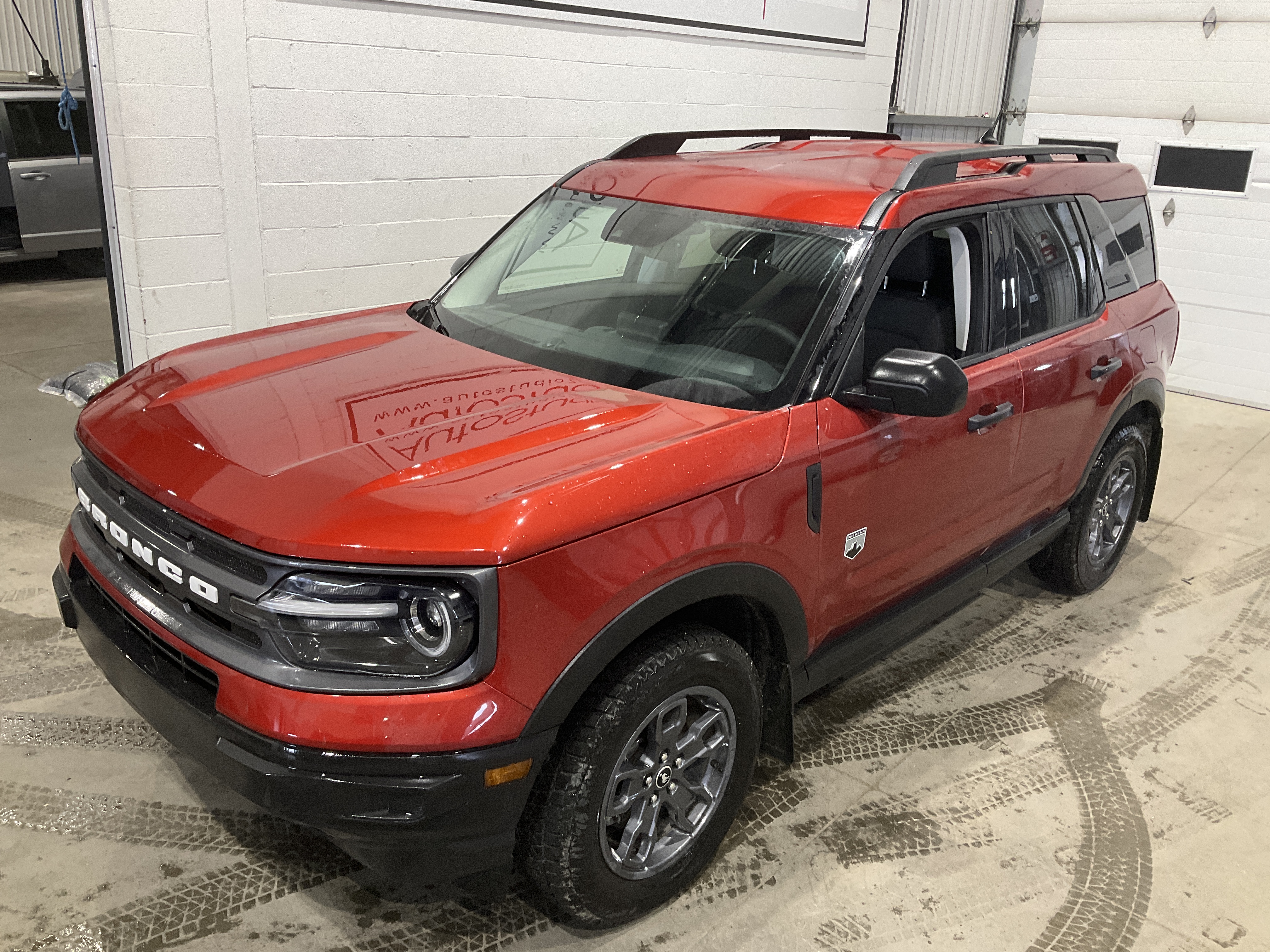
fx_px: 1064
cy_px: 476
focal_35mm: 29
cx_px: 635
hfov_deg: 61.7
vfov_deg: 48.2
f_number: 1.8
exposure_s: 1/60
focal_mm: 3
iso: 80
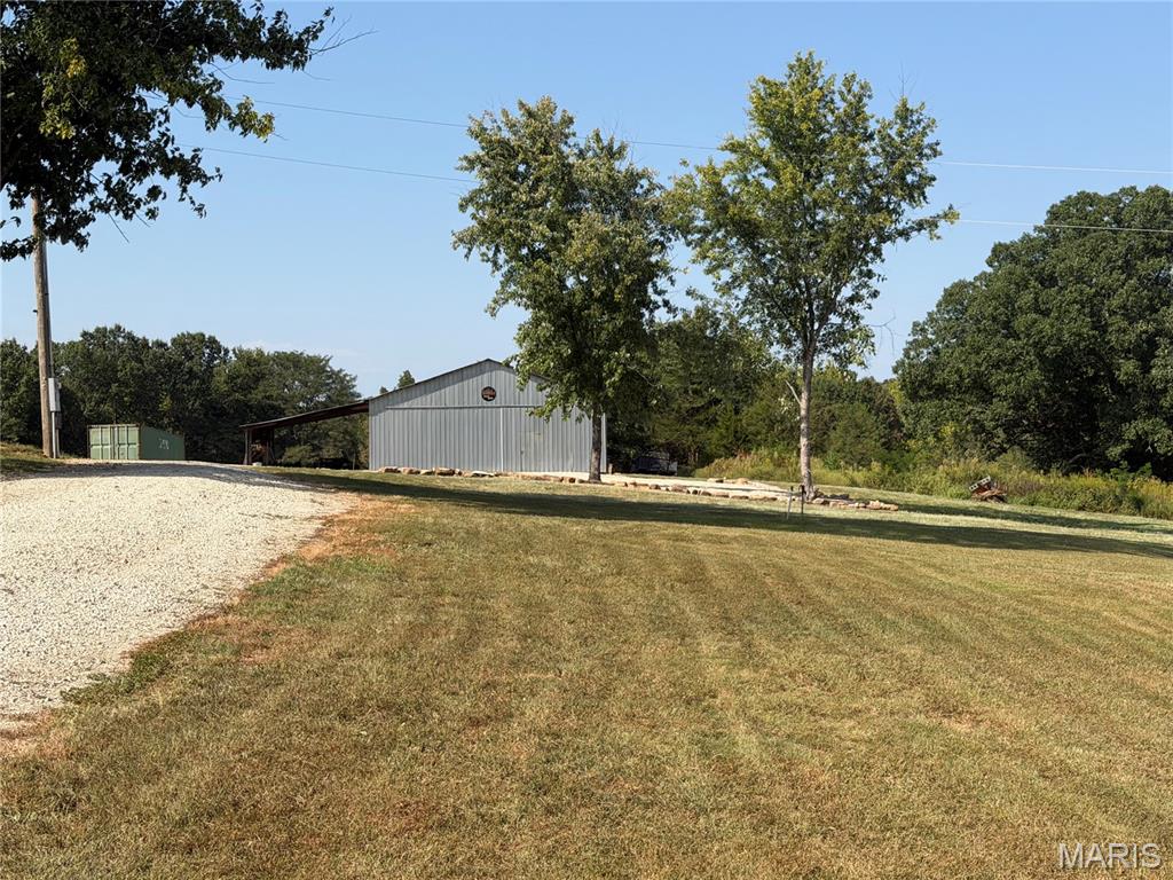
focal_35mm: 48
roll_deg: +0.1
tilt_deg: -0.5
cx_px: 586
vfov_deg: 30.3
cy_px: 440
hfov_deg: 39.7
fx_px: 1627
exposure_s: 1/4587
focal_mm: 6.76
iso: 64
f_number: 1.78
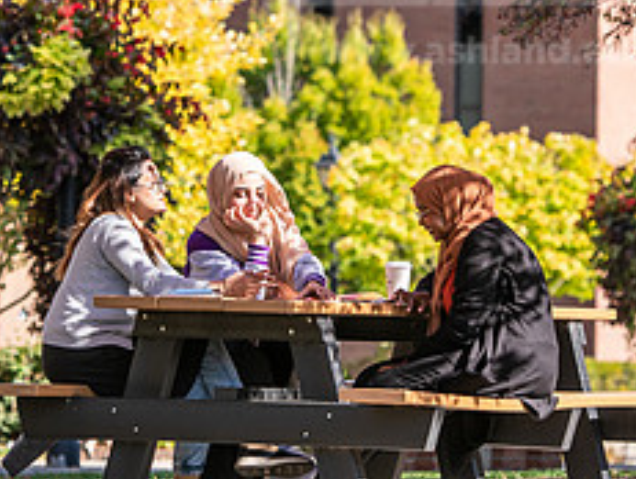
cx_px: 195
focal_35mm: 270
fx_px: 4968
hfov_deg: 7.3
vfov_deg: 5.5
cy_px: 109
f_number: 4
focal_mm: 112
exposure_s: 1/500
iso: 160
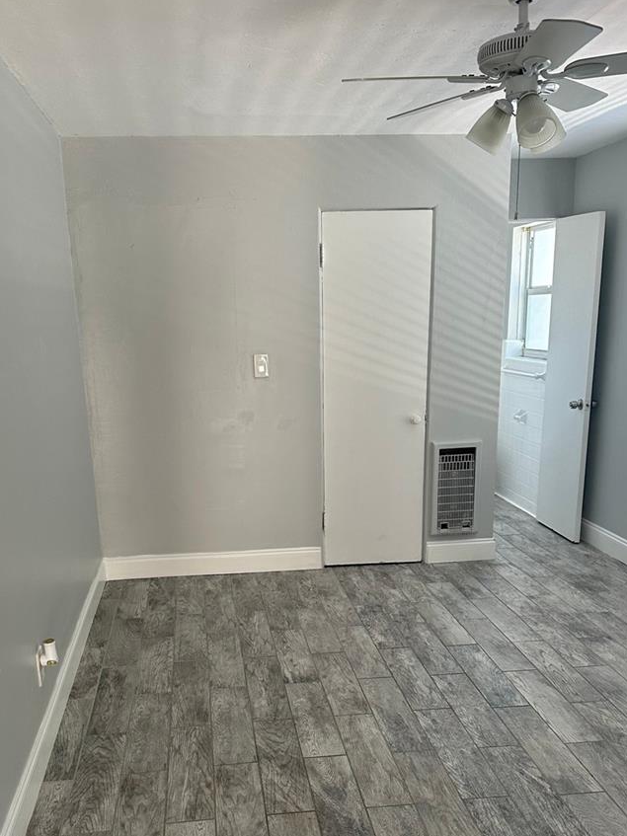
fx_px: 821
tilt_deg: -10.9
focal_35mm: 34
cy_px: 551
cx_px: 286
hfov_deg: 41.7
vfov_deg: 53.0
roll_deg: +2.3
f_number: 1.78
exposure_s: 1/121
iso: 125
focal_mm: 6.86
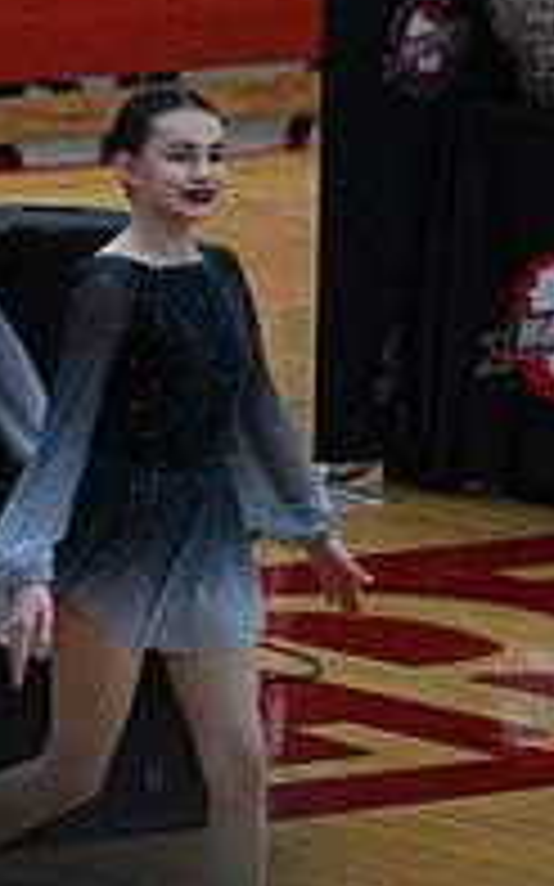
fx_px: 14505
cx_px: -725
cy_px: 510
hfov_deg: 2.2
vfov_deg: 3.5
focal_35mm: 600
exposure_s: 1/400
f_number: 4
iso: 4000
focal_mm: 200
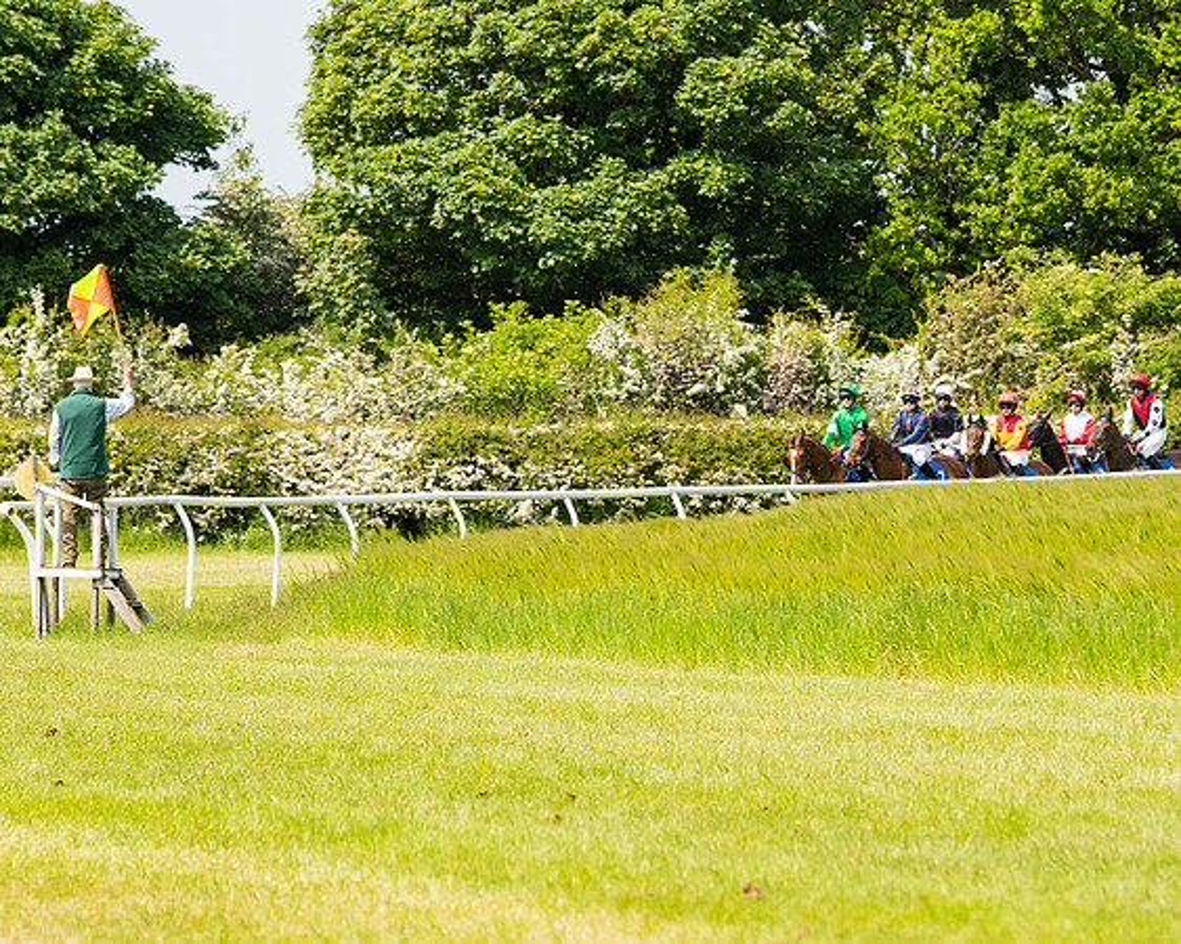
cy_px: 468
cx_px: 551
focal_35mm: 256
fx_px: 8957
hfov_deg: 7.5
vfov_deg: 6.0
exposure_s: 1/1250
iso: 200
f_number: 4
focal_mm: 150
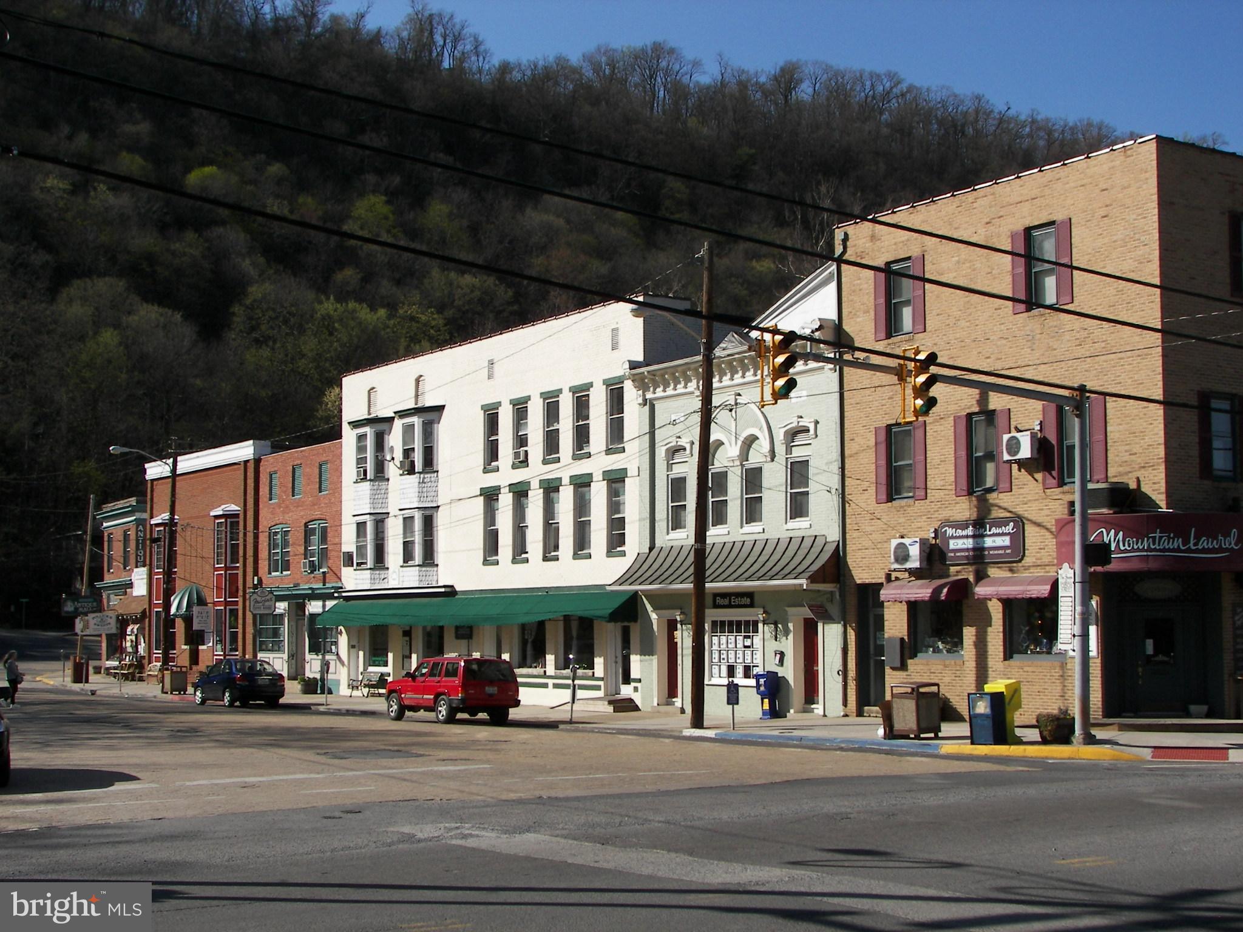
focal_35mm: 50
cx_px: 622
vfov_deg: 29.1
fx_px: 1795
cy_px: 466
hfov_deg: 38.2
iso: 50
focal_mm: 8.3
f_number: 4
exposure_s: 1/640
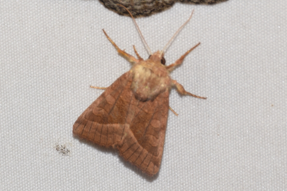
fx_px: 1674
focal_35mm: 210
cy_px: 96
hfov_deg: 9.8
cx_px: 144
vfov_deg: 6.5
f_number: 13
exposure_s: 1/60
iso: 100
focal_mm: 140
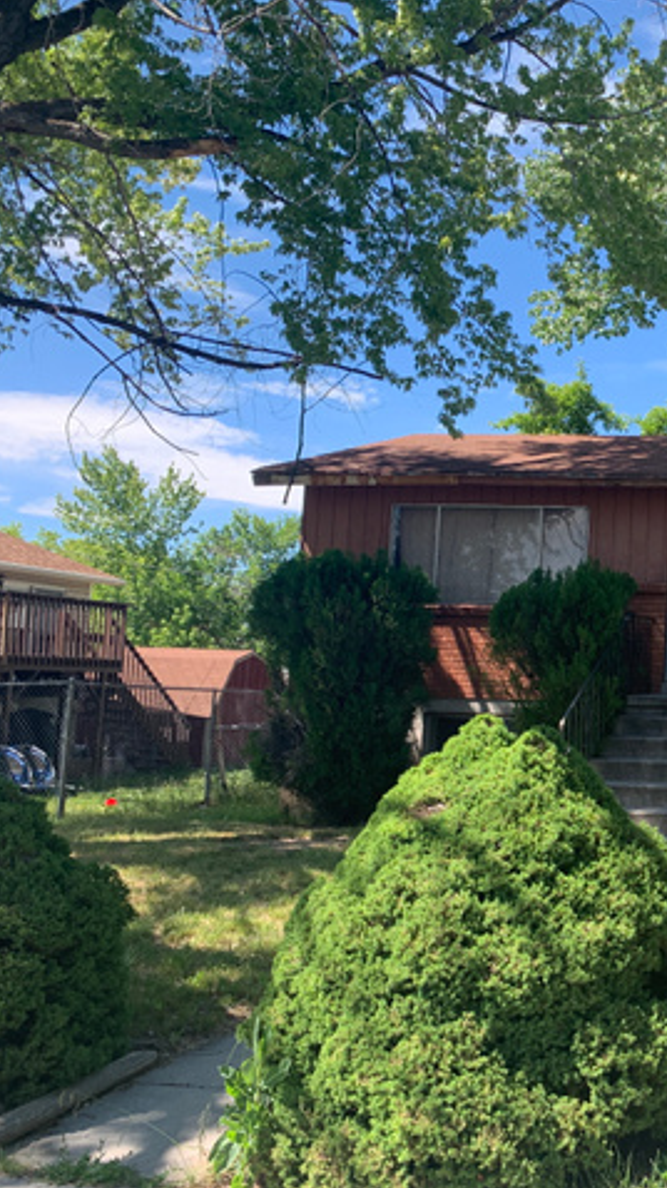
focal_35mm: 38
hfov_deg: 27.9
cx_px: 767
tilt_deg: +4.7
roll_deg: -2.0
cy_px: 593
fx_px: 1196
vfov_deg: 52.8
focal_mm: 4.25
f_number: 1.8
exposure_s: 1/639
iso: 25
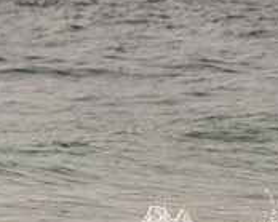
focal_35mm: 1919
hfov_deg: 1.0
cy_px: 265
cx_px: -142
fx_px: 15780
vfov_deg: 0.8
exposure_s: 1/2000
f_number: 5.6
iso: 160
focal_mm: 500
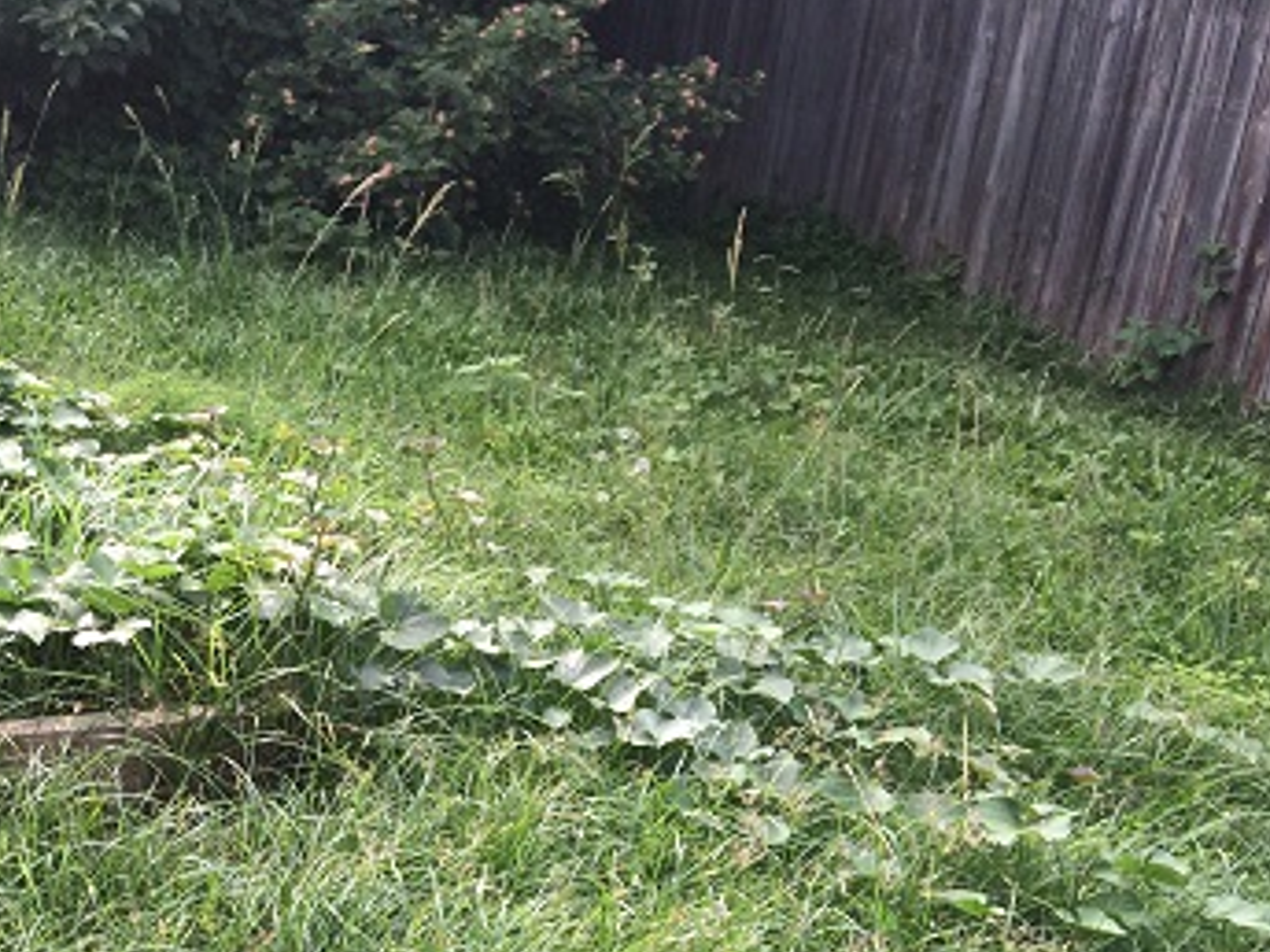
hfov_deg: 32.8
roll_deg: -5.3
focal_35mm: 55
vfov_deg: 25.9
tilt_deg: -29.4
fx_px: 2018
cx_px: 83
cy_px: 823
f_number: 2.2
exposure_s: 1/354
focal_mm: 4.15
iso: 32
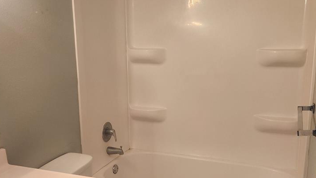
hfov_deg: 48.4
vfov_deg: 28.3
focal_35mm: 42
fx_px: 352
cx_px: 158
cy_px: 107
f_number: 1.8
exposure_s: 1/120
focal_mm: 5.4
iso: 400
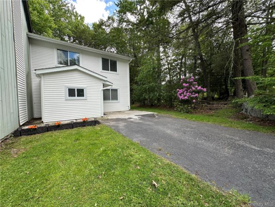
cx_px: 138
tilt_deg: -2.6
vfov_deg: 85.7
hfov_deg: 102.1
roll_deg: +0.5
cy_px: 104
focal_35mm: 14
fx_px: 111
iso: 40
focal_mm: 2.22
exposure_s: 1/293
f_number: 2.2
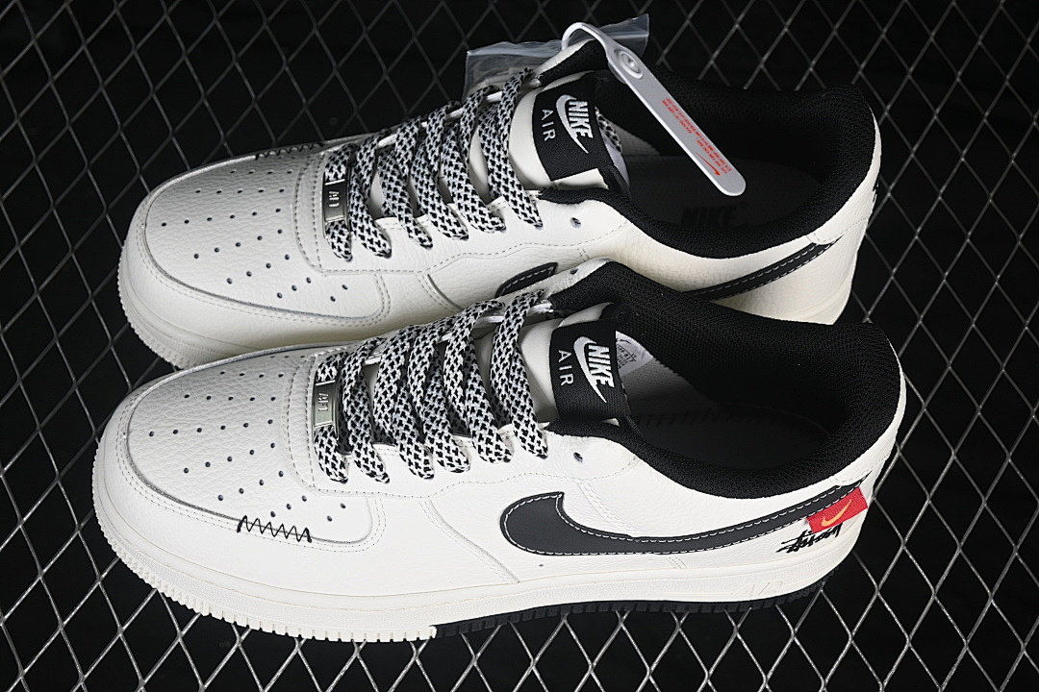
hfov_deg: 27.0
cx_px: 520
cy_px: 346
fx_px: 2164
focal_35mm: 75
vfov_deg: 18.2
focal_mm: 50
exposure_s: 1/80
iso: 160
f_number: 7.1
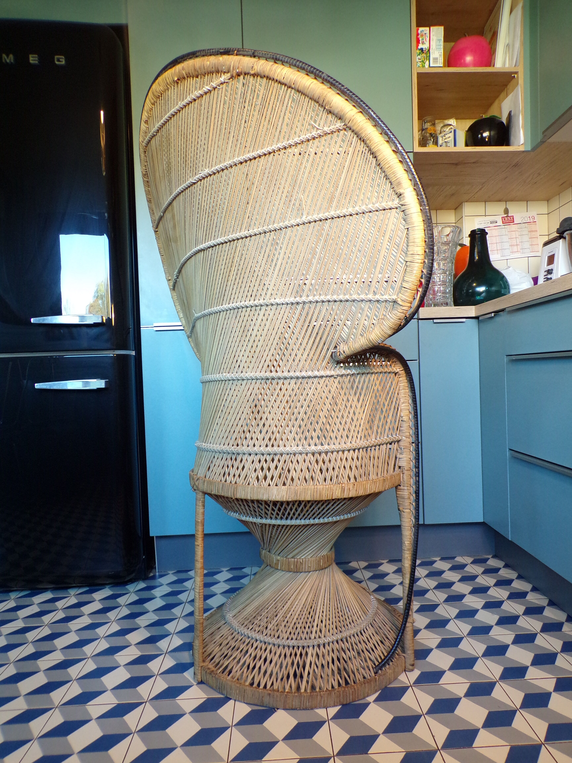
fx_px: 529
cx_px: 286
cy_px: 382
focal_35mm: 24
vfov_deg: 71.6
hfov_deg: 56.8
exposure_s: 1/30
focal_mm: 4.3
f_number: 3
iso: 200
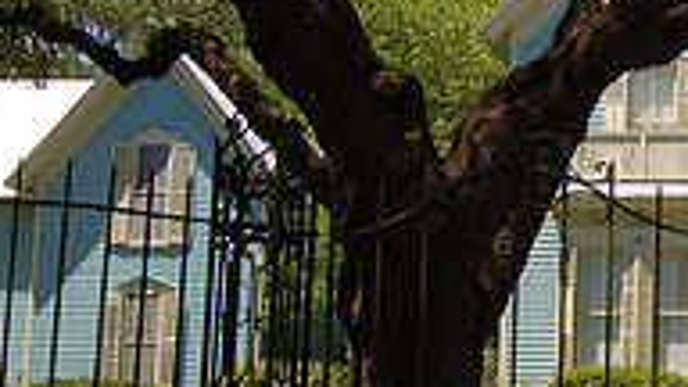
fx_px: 2080
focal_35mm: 114
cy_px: 265
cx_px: 785
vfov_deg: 10.6
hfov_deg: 18.0
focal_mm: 24
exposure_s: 1/320
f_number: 9
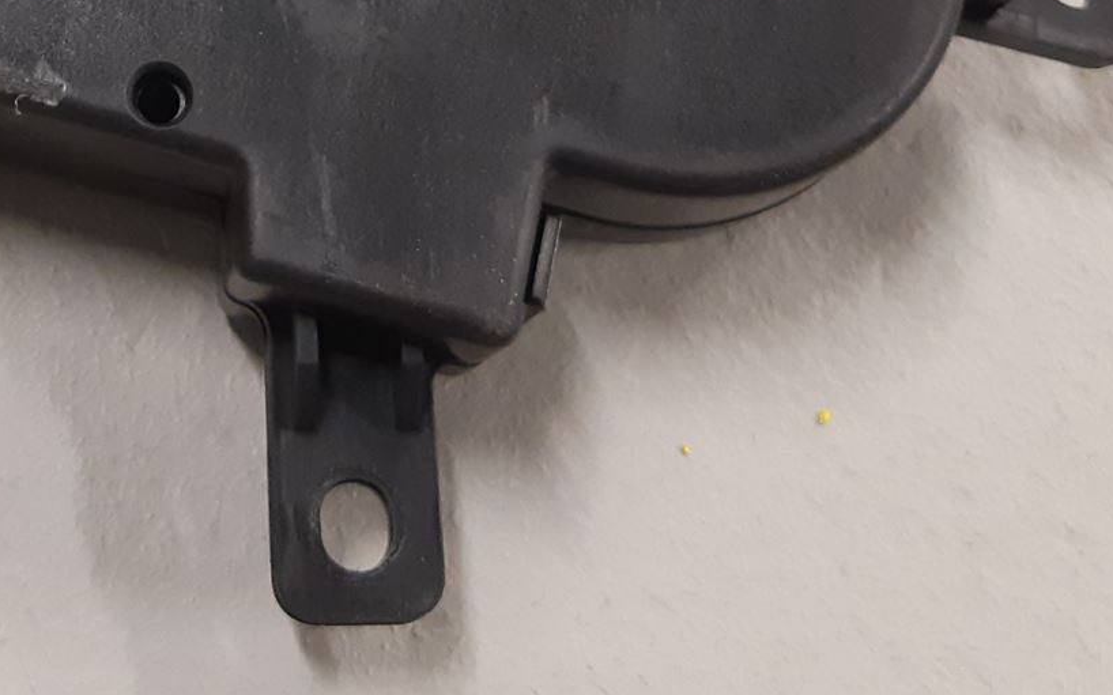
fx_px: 2093
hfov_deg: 28.7
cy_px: -283
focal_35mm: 69
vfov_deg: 17.4
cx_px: 117
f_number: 1.7
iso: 160
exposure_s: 1/50
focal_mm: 3.93
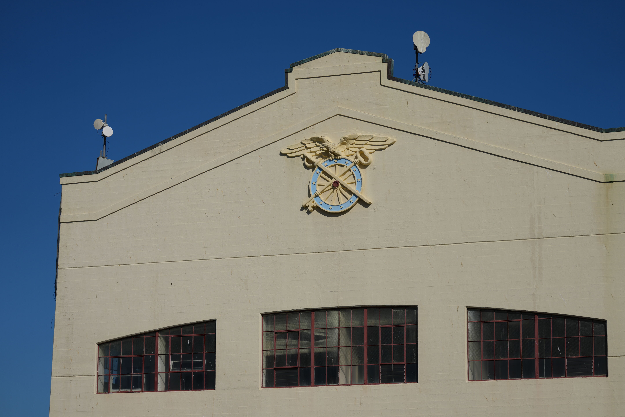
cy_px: 208
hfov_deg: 20.4
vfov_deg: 13.7
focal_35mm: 100
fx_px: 1736
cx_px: 312
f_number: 4.5
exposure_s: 1/2500
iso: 100
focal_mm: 100
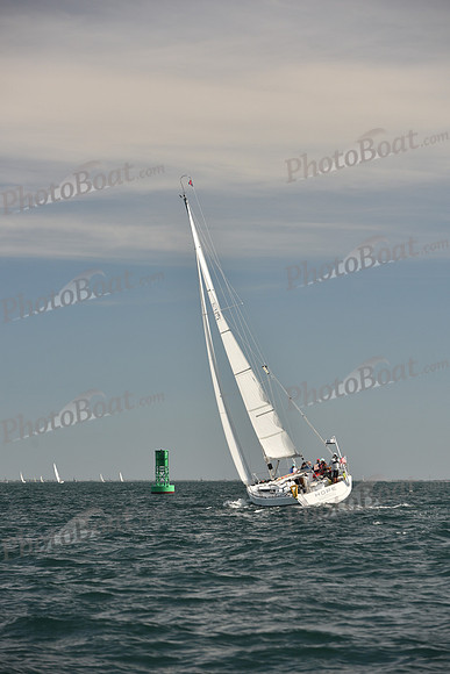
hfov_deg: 10.2
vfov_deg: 15.2
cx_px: 225
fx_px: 2530
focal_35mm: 135
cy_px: 337
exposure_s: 1/640
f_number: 5.6
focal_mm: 135
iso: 250
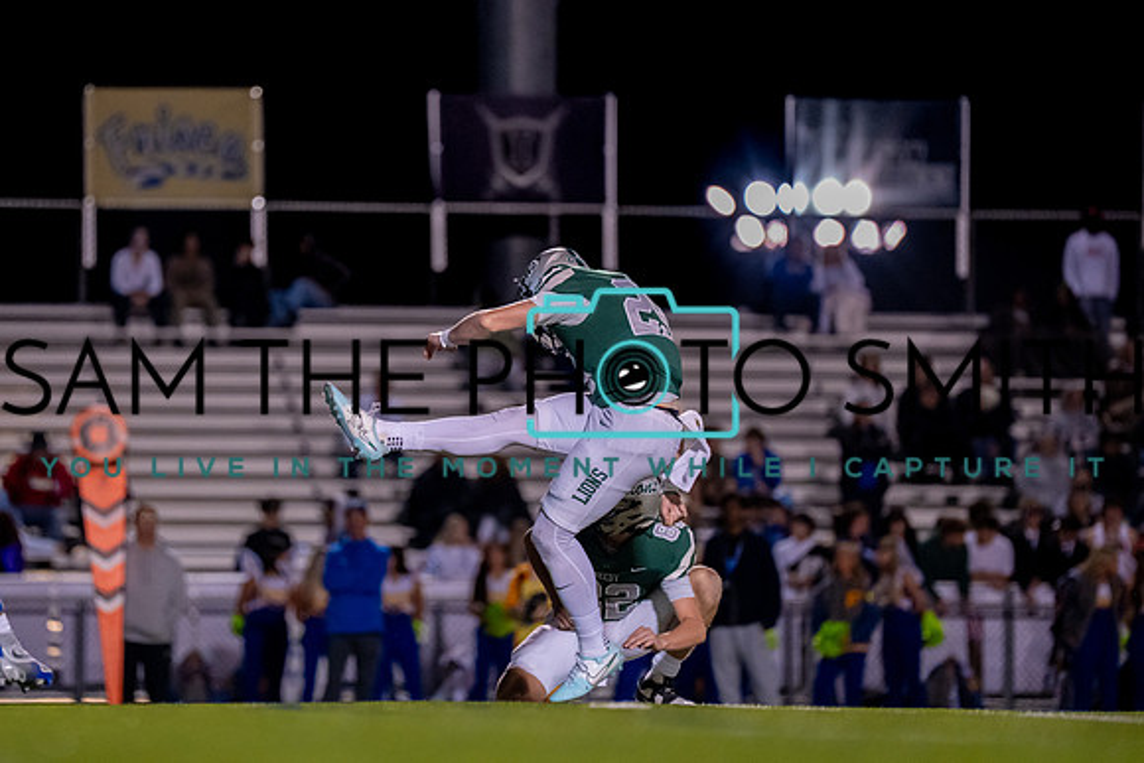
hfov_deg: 8.2
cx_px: 438
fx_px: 7988
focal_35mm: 251
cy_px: 343
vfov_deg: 5.5
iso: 5000
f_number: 2.8
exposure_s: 1/1000
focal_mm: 200
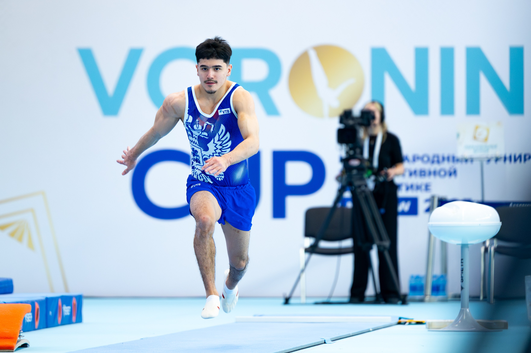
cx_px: 213
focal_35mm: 343
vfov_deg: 4.0
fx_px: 5058
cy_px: 99
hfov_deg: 6.0
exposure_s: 1/1000
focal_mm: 200
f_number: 2.8
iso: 2000
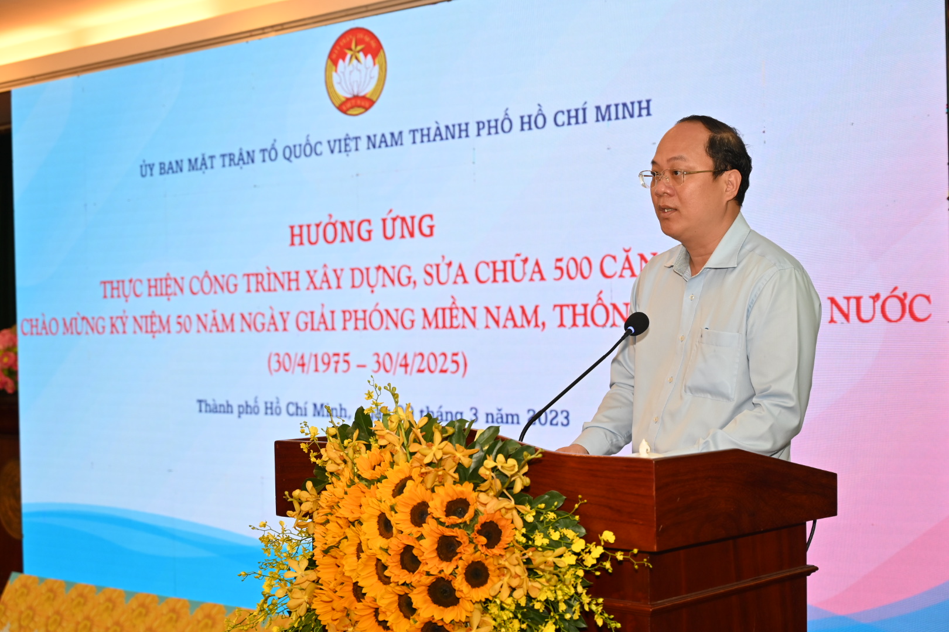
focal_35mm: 57
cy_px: 316
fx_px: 1502
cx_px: 474
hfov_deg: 35.1
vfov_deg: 23.8
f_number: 4.5
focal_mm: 57
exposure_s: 1/160
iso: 500
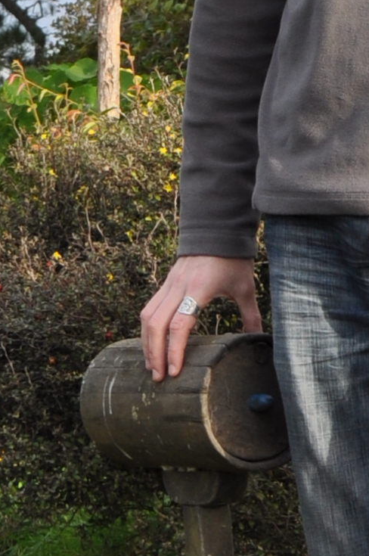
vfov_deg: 8.4
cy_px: 82
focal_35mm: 245
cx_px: -334
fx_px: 3777
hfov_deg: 5.5
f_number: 7.1
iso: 200
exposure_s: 1/200
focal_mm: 28
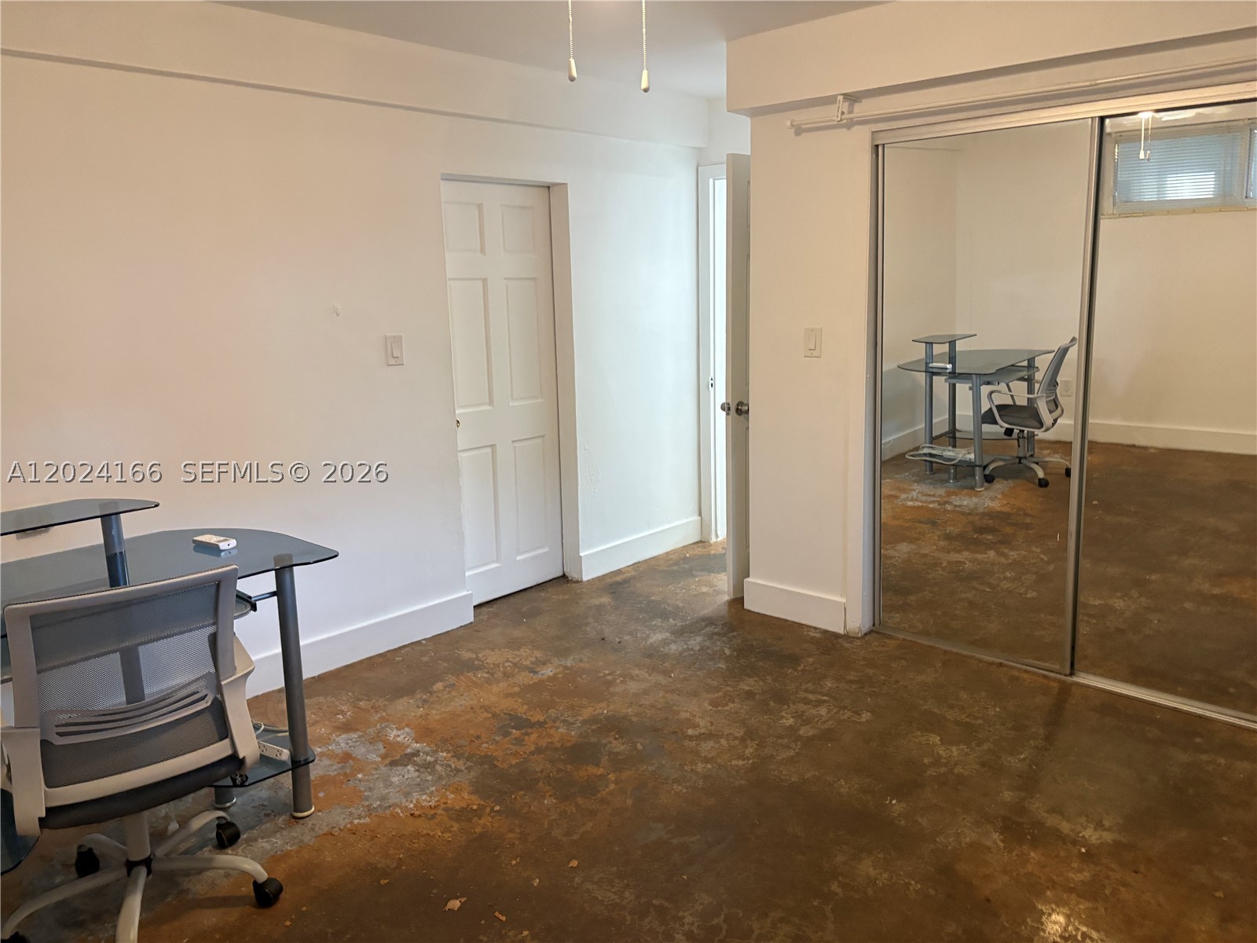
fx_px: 944
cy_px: 472
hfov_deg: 67.3
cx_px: 628
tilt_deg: -8.0
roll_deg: +1.5
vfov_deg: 53.1
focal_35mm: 26
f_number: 1.6
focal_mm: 5.96
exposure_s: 1/60
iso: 320
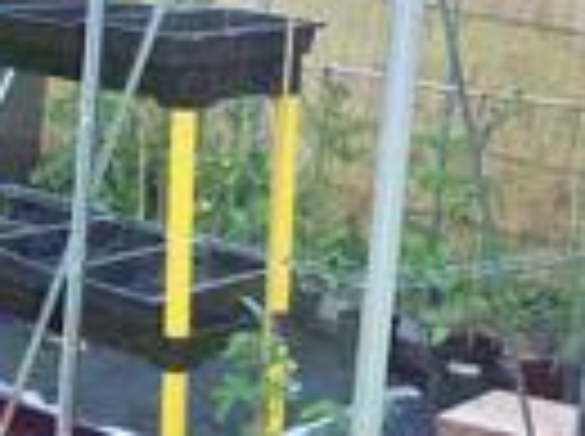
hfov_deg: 16.1
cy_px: 99
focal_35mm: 122
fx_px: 2058
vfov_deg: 12.1
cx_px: 140
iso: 160
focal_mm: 6
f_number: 2.7
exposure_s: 1/46.7
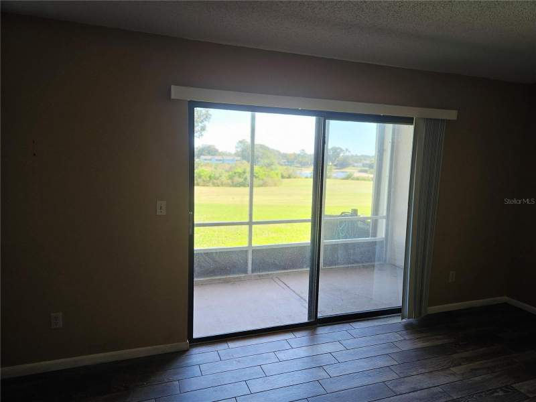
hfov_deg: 73.9
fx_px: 356
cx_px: 268
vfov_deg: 58.9
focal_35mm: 23
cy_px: 201
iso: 125
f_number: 1.8
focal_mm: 5.4
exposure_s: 1/120
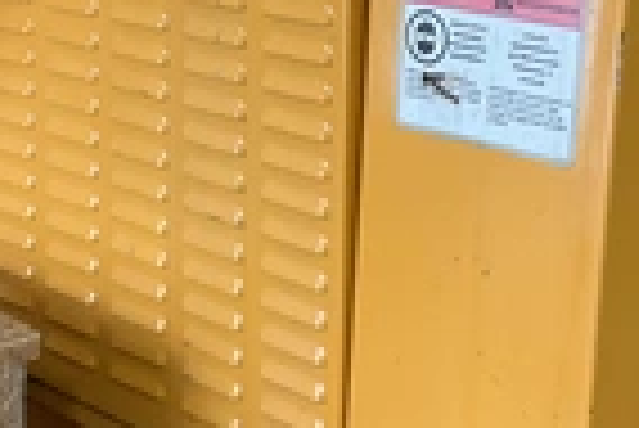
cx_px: 387
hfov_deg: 23.8
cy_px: 68
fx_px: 1510
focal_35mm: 85
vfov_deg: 16.0
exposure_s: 1/60
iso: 160
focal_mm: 3
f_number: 1.8
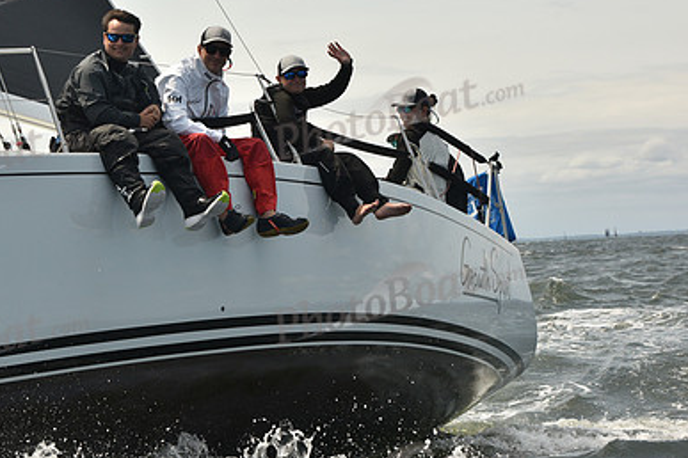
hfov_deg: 19.3
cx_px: 183
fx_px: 2007
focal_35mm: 105
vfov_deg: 13.0
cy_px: 232
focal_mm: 70
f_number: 9
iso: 250
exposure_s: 1/800
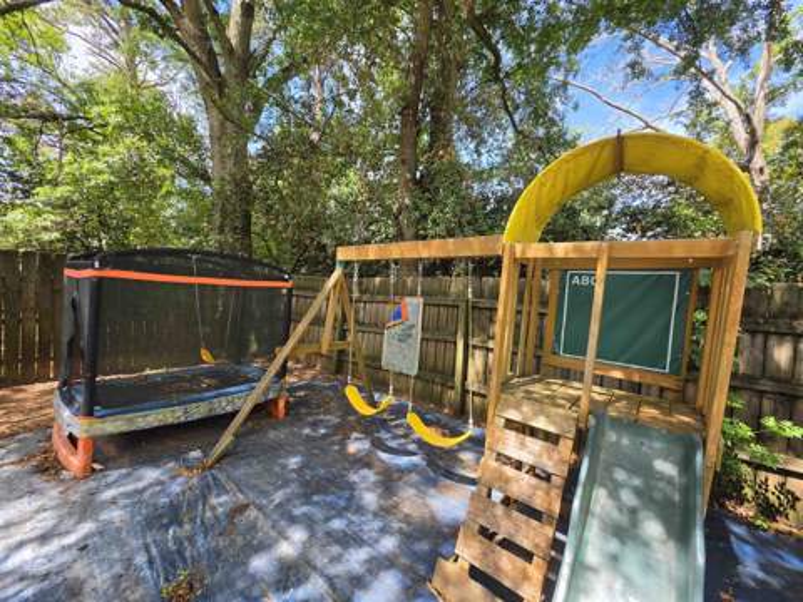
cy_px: 301
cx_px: 402
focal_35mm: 13
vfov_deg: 89.9
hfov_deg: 106.2
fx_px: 302
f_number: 1.9
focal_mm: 2.2
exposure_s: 1/382
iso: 32
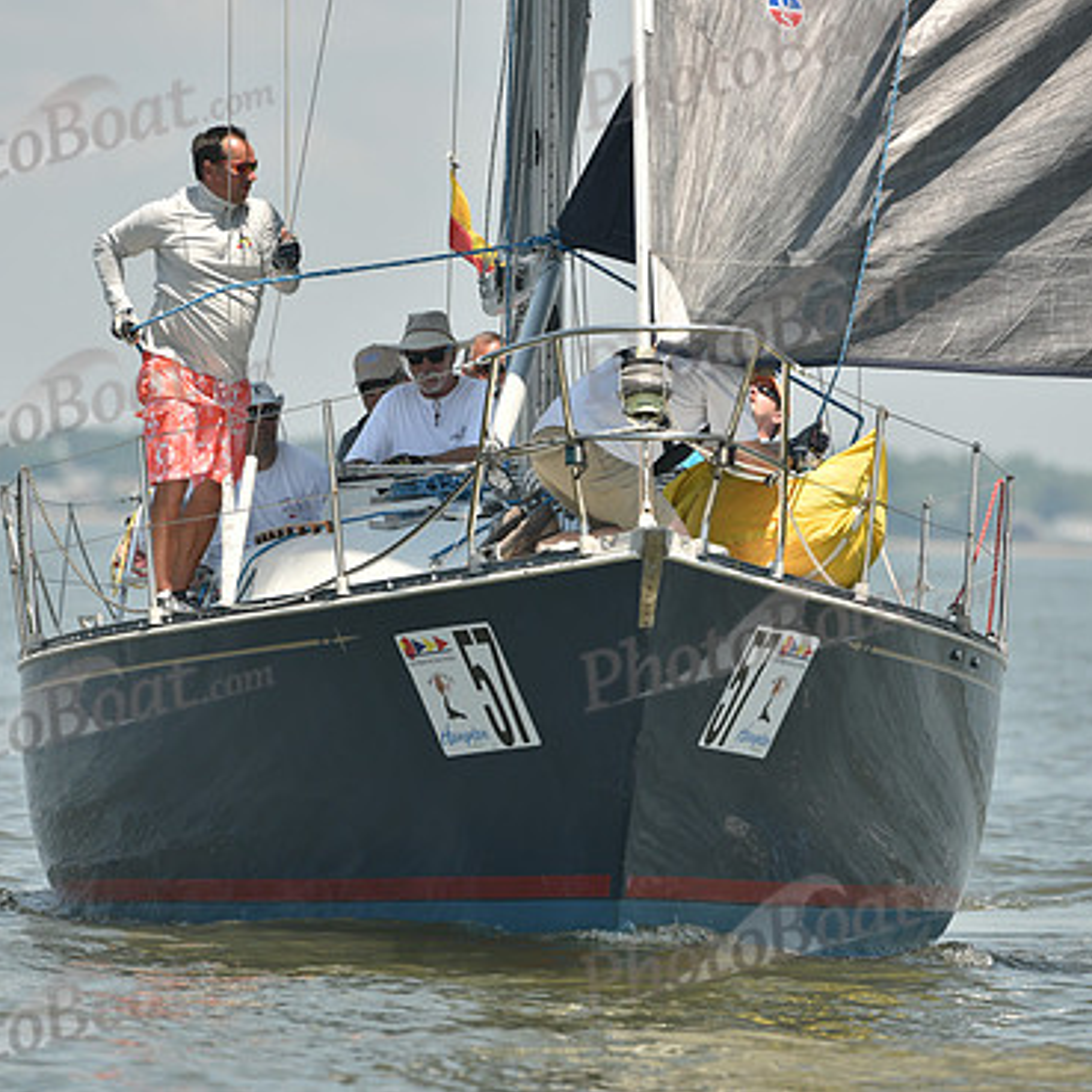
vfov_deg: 3.7
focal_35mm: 468
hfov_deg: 3.7
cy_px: 522
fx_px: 16703
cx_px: 429
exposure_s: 1/1600
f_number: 5
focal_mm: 350
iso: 320
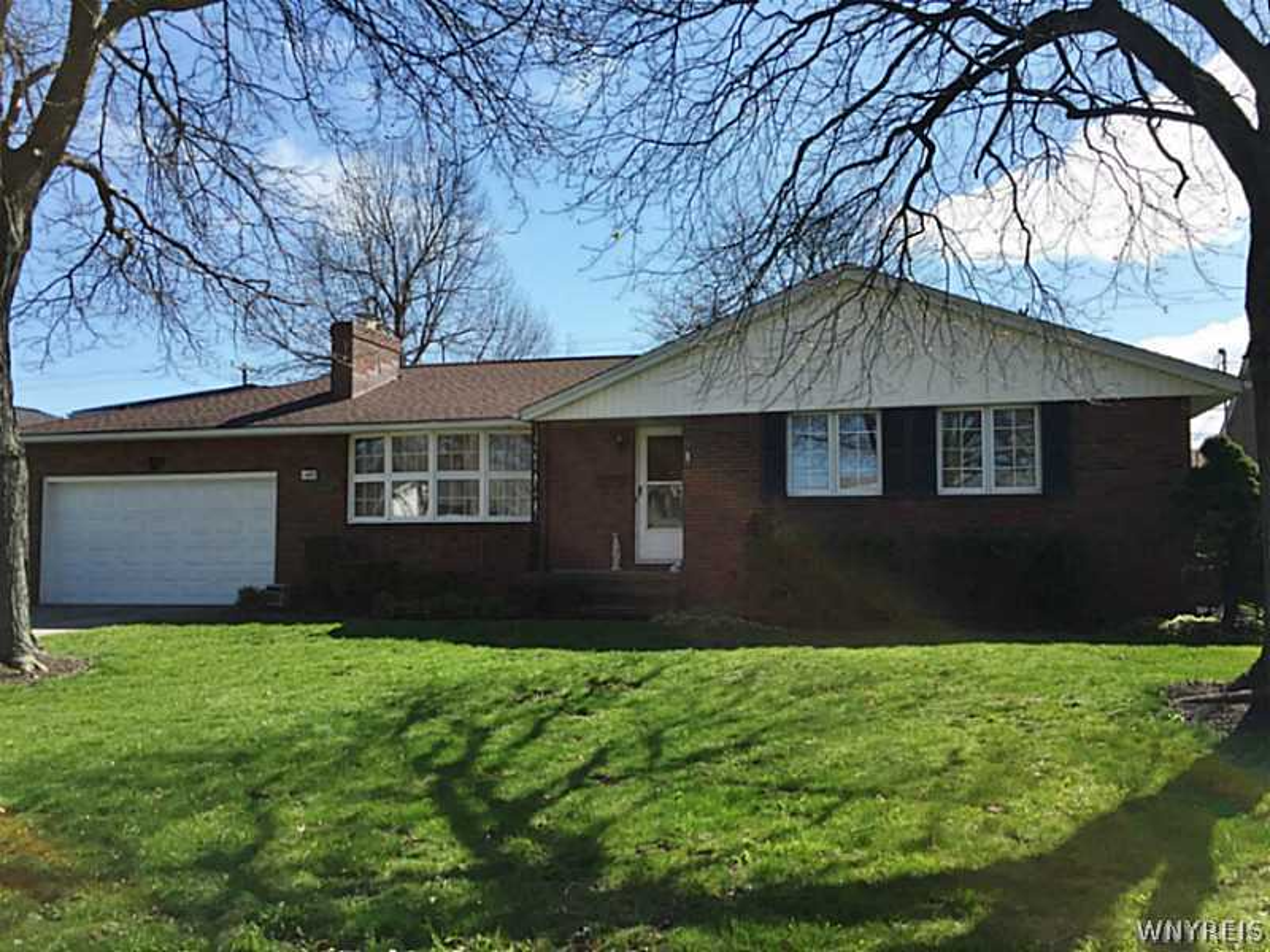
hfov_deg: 61.7
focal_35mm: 29
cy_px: 476
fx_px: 1064
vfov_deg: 48.2
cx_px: 635
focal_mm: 4.15
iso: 32
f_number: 2.2
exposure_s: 1/2198
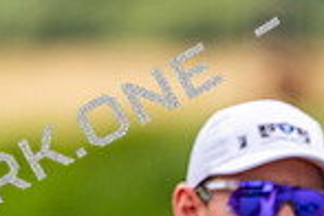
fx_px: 14228
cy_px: 337
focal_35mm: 1581
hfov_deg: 1.3
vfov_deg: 0.9
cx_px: 452
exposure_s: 1/2500
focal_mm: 400
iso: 360
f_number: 4.5
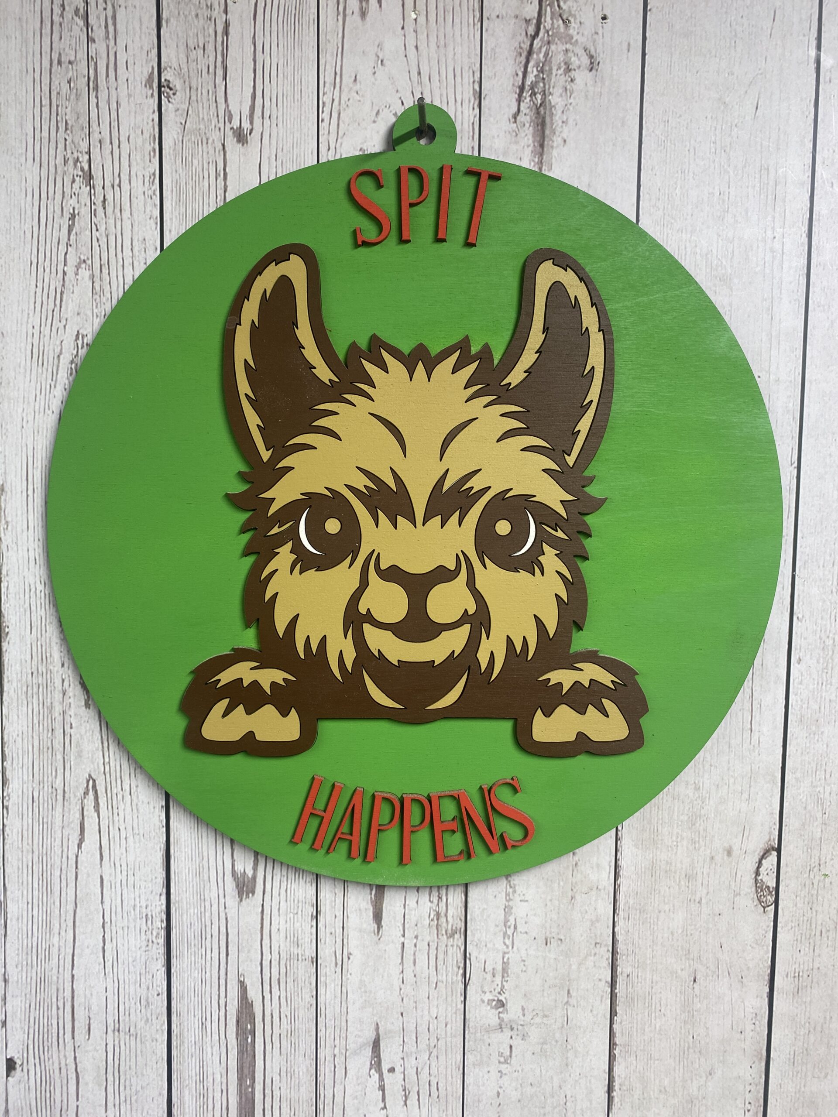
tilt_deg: -2.7
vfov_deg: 67.3
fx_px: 839
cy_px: 558
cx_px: 419
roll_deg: +0.5
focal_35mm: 26
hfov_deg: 53.1
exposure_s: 1/120
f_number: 1.8
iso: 80
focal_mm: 4.25
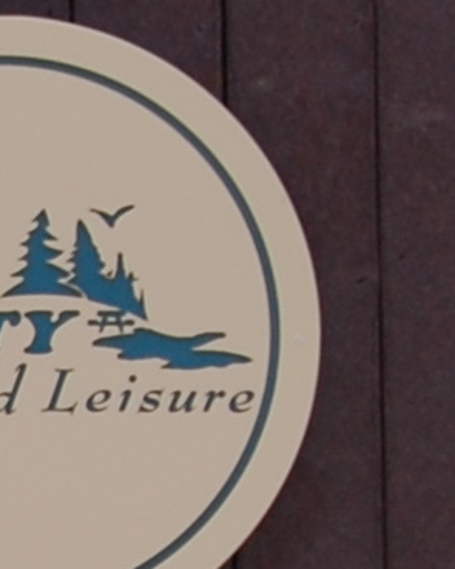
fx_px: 7342
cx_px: -848
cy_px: 672
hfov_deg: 3.5
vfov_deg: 4.4
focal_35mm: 436
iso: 200
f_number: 8
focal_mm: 38
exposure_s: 1/250
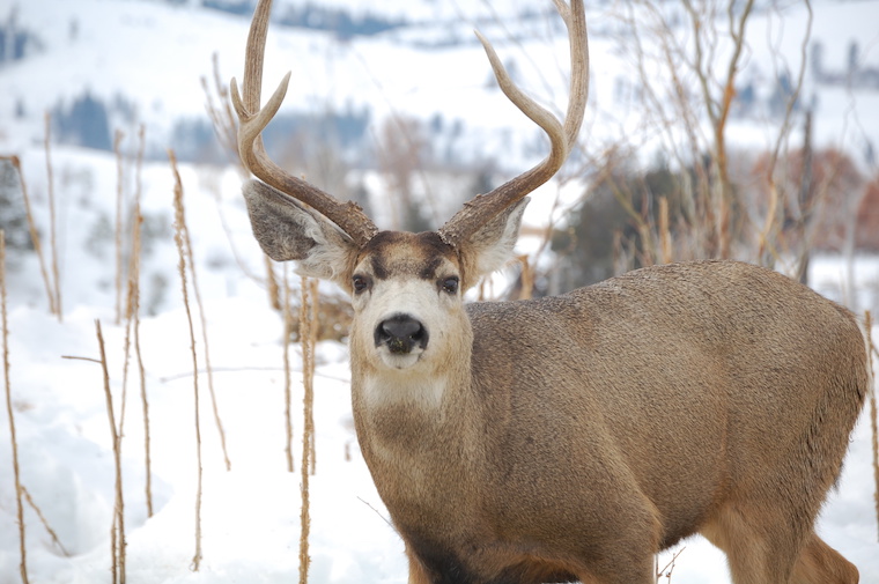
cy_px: 292
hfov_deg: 11.4
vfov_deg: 7.6
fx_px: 4390
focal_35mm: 180
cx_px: 440
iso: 200
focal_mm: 120
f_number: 5.6
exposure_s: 1/500
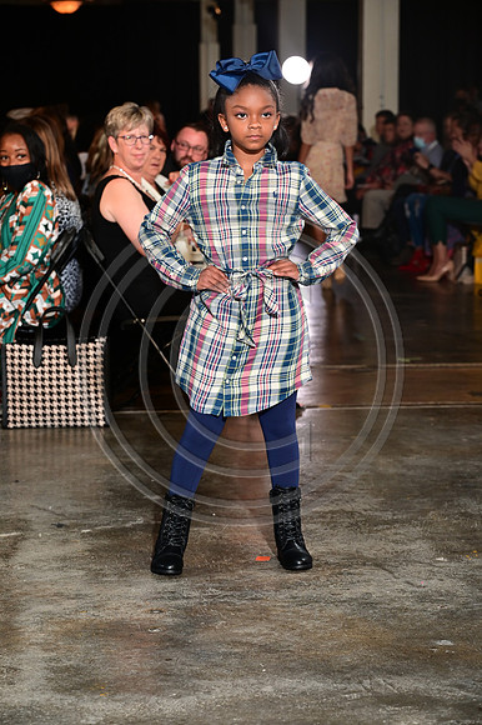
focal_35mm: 100
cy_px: 362
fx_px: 2011
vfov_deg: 20.4
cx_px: 241
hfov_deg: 13.7
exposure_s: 1/125
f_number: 6.3
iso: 1000
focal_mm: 100
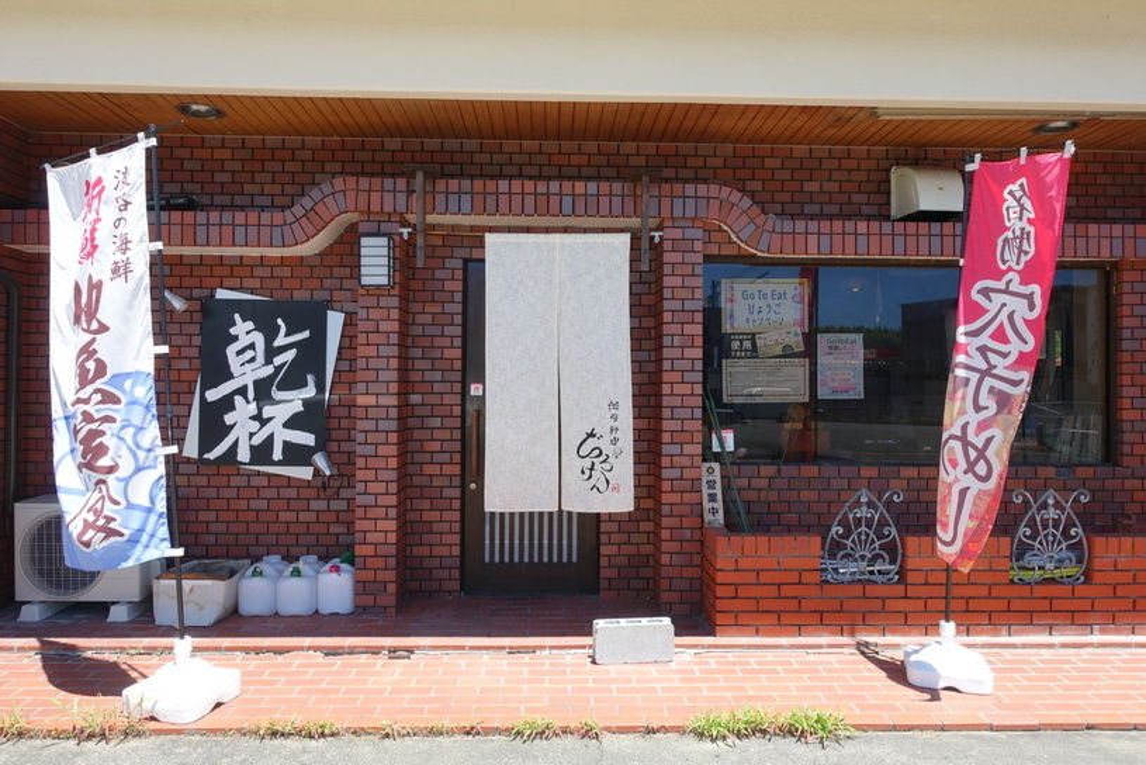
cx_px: 573
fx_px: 764
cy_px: 382
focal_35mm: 24
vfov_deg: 53.2
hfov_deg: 73.7
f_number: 5.6
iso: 125
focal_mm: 8.8
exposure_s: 1/250
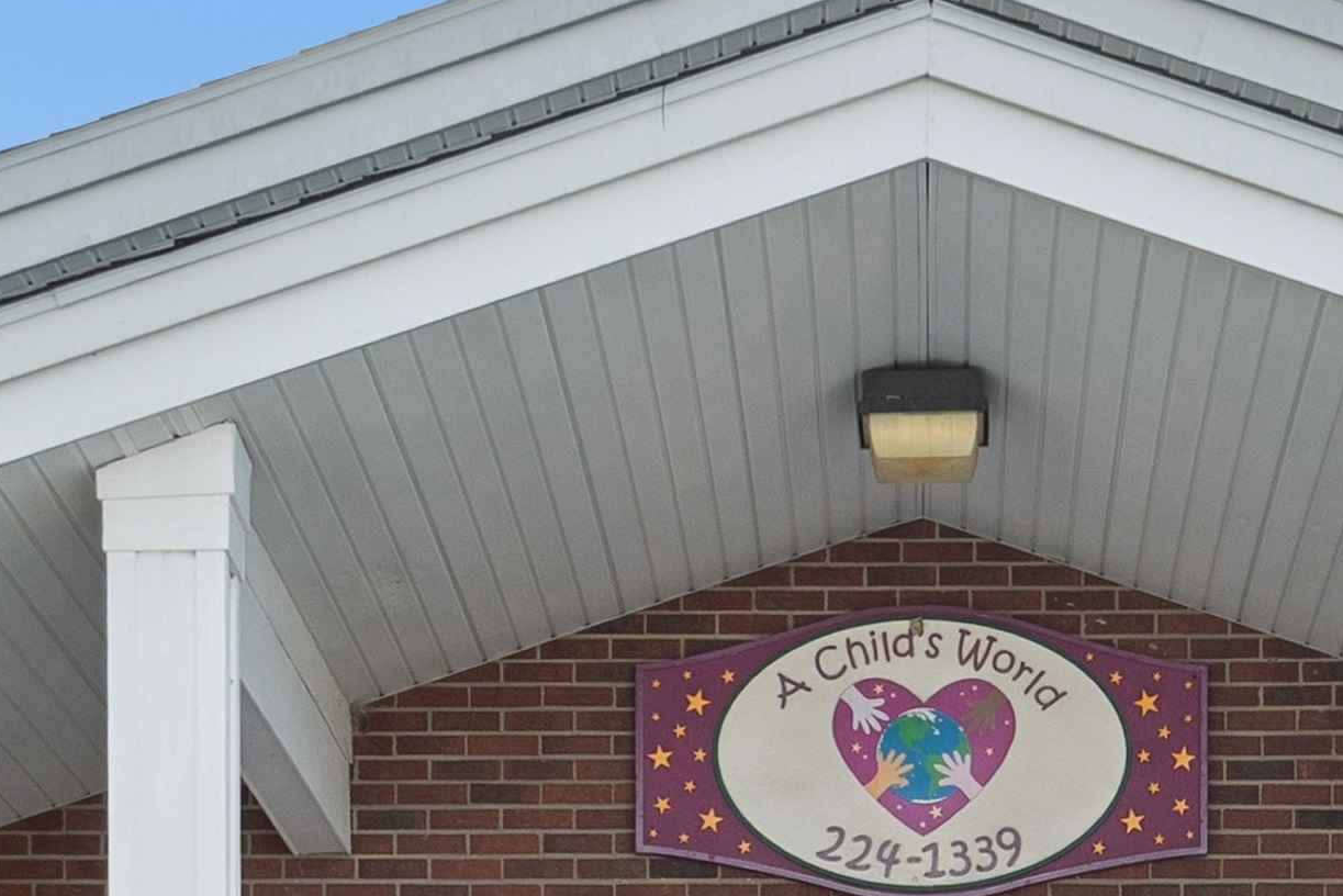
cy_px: 975
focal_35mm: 113
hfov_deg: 18.0
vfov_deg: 11.9
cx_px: 907
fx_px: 4216
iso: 100
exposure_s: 1/15
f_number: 11
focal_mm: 20
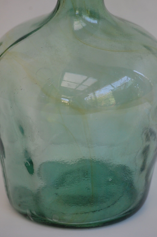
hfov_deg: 5.9
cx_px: 76
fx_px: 1534
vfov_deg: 8.8
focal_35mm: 234
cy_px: 106
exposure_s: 1/160
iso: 400
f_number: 4.5
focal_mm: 135
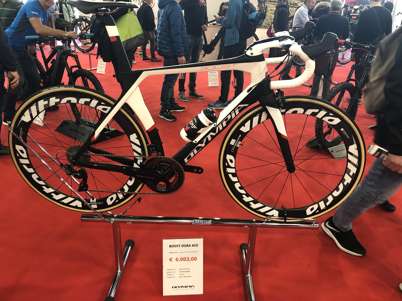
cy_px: 150
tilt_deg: -22.6
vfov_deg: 49.7
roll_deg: -2.3
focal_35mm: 28
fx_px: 325
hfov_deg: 63.4
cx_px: 201
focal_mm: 3.99
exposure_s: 1/20
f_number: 1.8
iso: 40
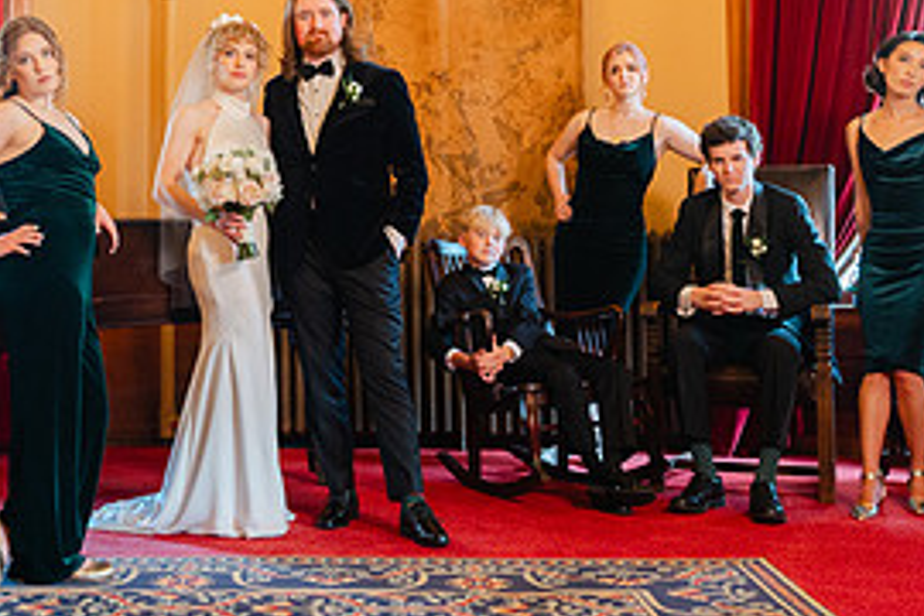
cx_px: 276
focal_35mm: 62
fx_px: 1591
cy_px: 109
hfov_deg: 32.0
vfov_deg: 21.6
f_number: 4
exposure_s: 1/60
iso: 1000
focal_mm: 28
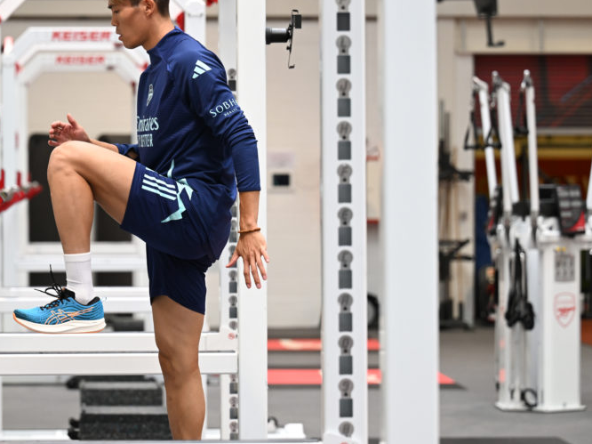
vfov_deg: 10.7
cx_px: 175
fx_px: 2376
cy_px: 188
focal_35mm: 139
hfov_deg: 14.2
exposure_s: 1/500
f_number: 3.2
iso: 1000
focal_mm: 94
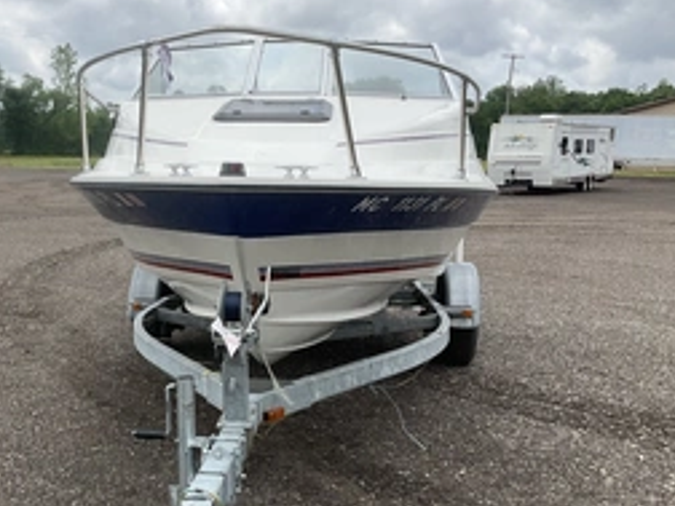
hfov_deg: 40.7
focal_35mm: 46
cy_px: 316
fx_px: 897
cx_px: 225
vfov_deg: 31.4
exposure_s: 1/1412
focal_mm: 3
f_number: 1.8
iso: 25
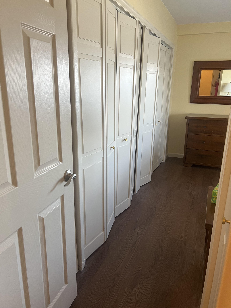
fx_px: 231
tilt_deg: -15.4
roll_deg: -0.2
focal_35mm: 26
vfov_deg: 67.3
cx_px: 116
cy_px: 154
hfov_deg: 53.1
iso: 80
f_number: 1.5
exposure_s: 1/60
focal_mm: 5.7
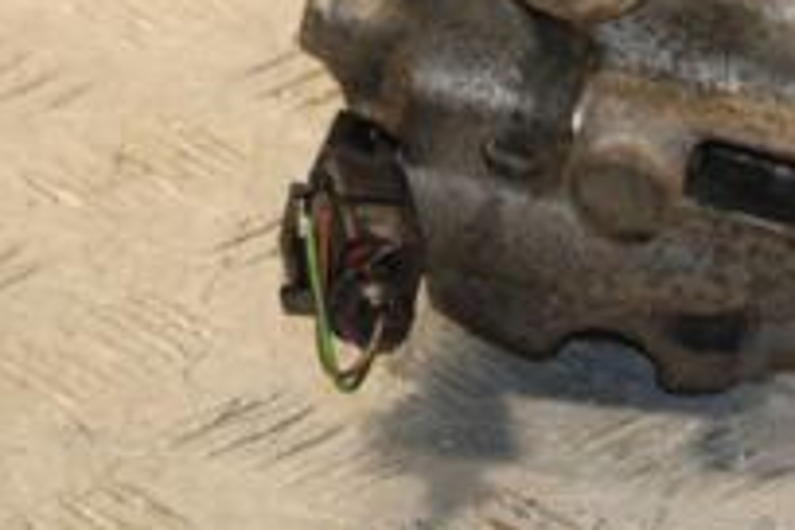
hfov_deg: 6.7
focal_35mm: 309
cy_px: -136
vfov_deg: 4.4
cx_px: 666
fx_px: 6823
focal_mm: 70
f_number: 5.6
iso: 800
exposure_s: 1/200
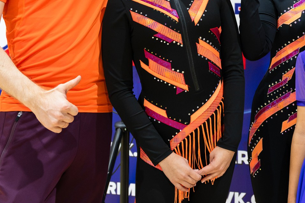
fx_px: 669
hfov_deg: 25.4
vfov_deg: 17.0
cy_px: 15
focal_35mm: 79
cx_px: 227
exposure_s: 1/250
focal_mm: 28
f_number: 2.8
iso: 2000
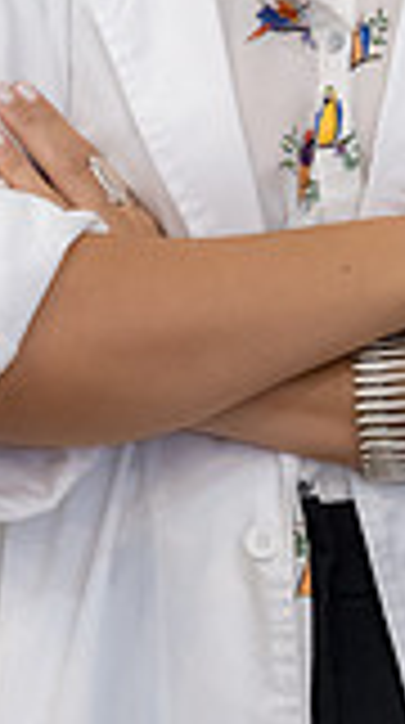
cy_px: -202
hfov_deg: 3.1
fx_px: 7481
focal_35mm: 390
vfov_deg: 5.5
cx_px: 306
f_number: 4
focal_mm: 133
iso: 5000
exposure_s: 1/80
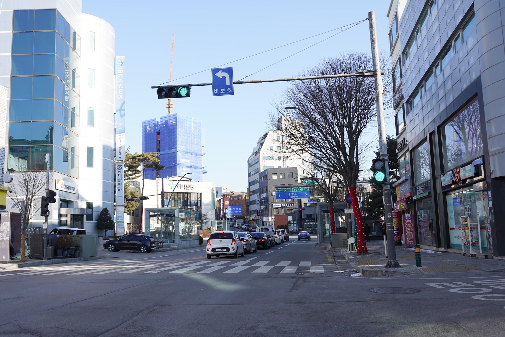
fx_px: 449
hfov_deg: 58.7
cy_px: 168
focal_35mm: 32
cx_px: 252
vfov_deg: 41.1
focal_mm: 32
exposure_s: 1/100
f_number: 9
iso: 100
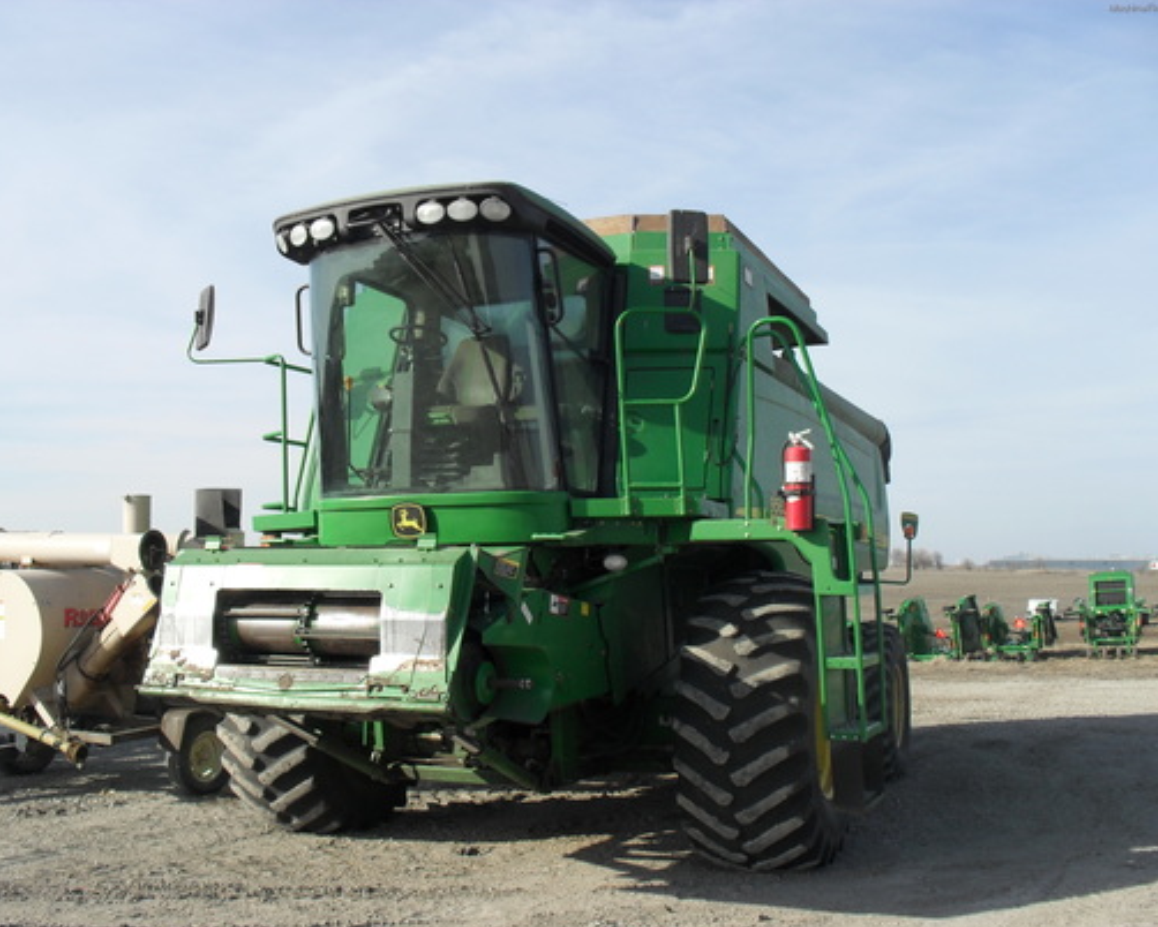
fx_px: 1269
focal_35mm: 37
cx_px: 567
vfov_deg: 40.2
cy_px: 468
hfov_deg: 49.1
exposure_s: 1/180
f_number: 8.4
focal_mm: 6.3
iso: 100
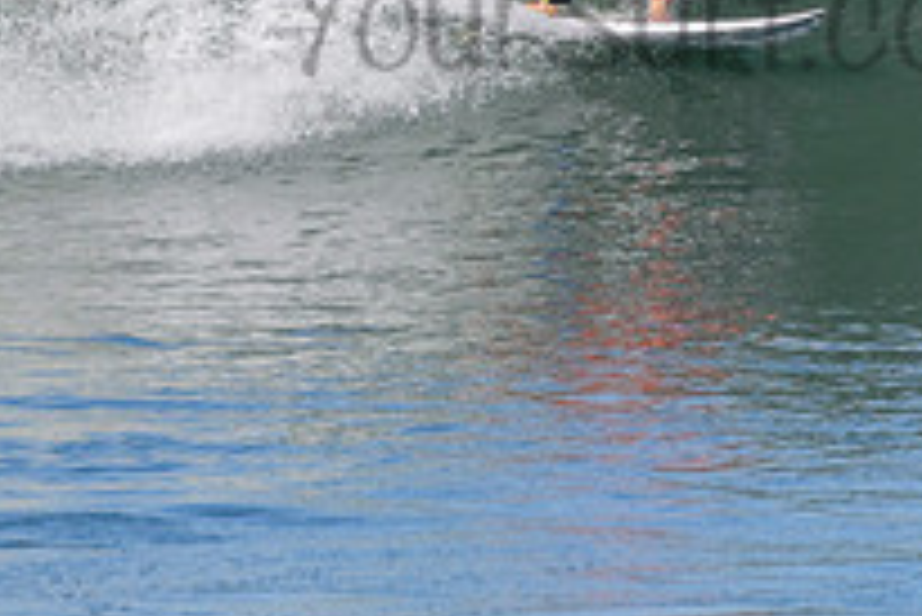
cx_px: 747
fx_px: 54383
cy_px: -34
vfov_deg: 0.6
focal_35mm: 2122
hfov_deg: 1.0
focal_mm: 500
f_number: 5.6
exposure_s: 1/2000
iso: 400
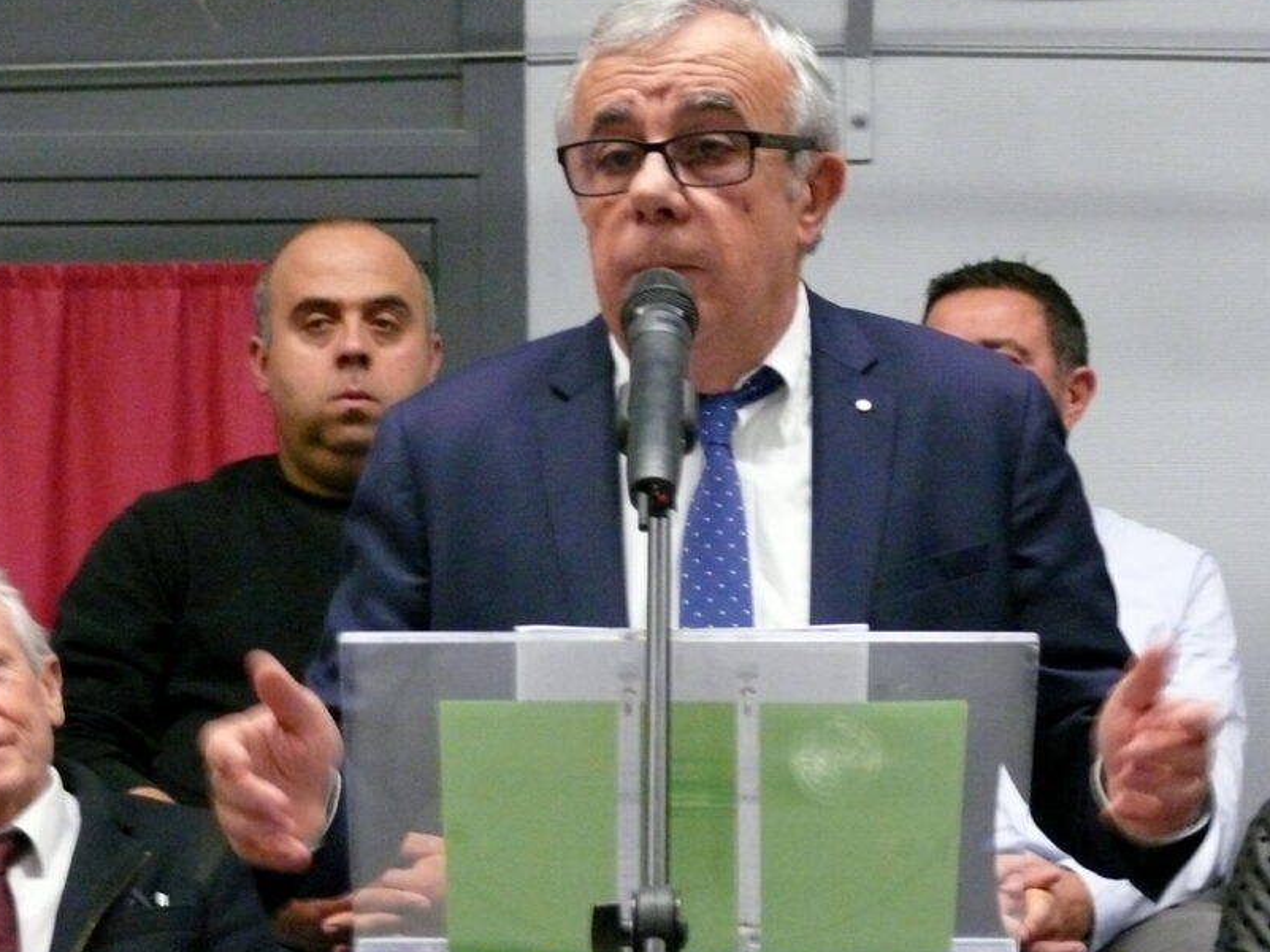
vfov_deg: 9.8
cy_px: 360
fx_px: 5577
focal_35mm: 152
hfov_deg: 13.0
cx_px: 648
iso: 800
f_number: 3.6
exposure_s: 1/20
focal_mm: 24
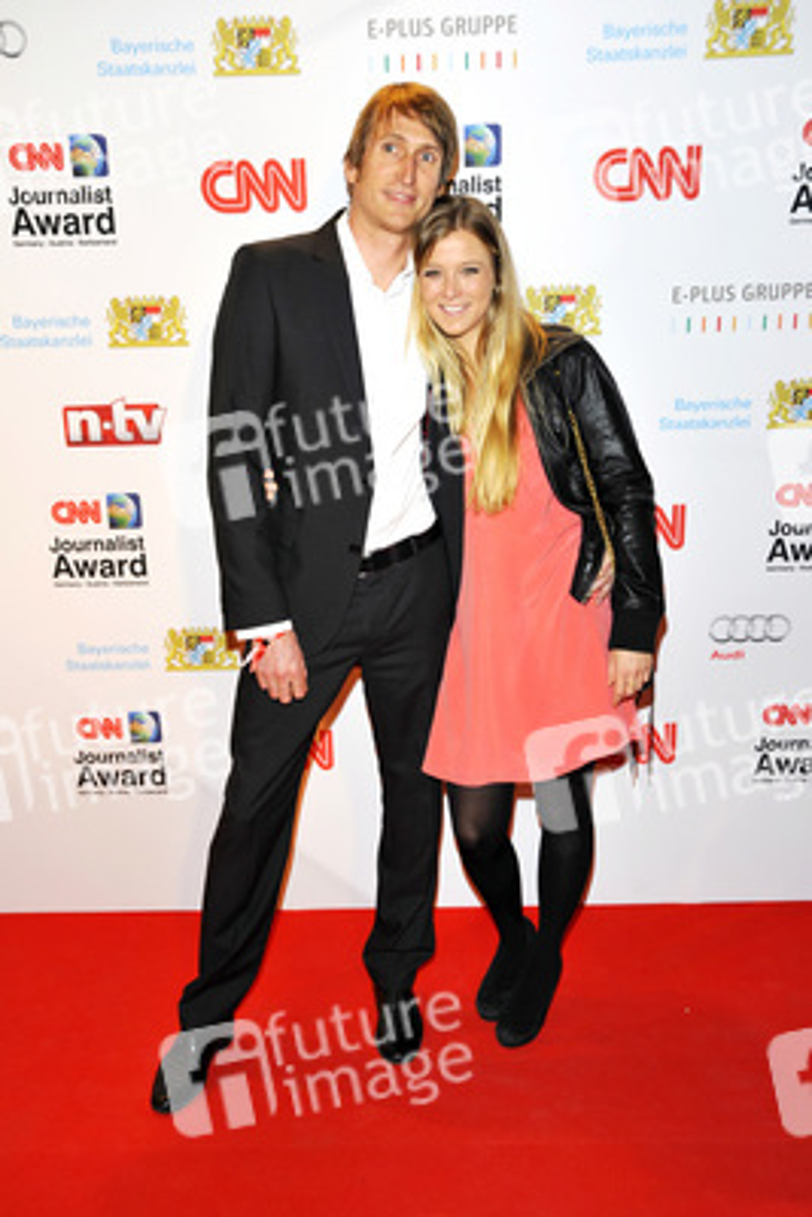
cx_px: 406
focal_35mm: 35
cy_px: 608
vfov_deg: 54.4
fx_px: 1183
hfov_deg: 37.9
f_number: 6.3
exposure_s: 1/250
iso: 800
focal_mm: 35
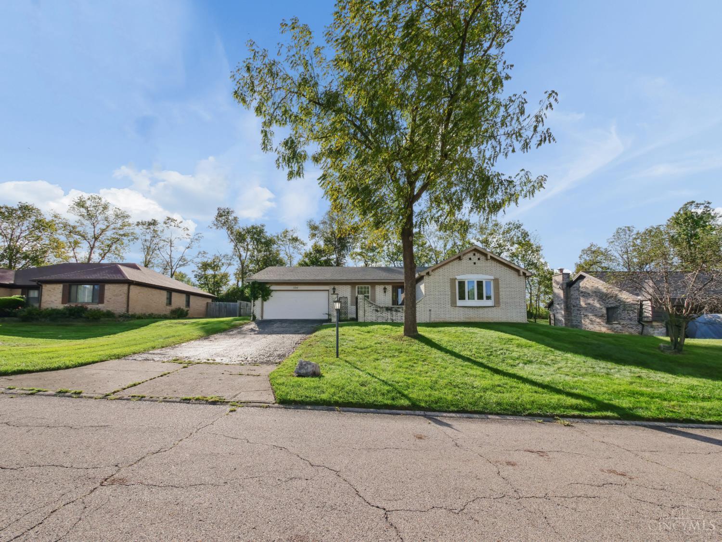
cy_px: 271
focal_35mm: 14
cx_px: 361
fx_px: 292
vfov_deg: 85.7
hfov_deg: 102.1
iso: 200
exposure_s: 1/640
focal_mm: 7
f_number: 8
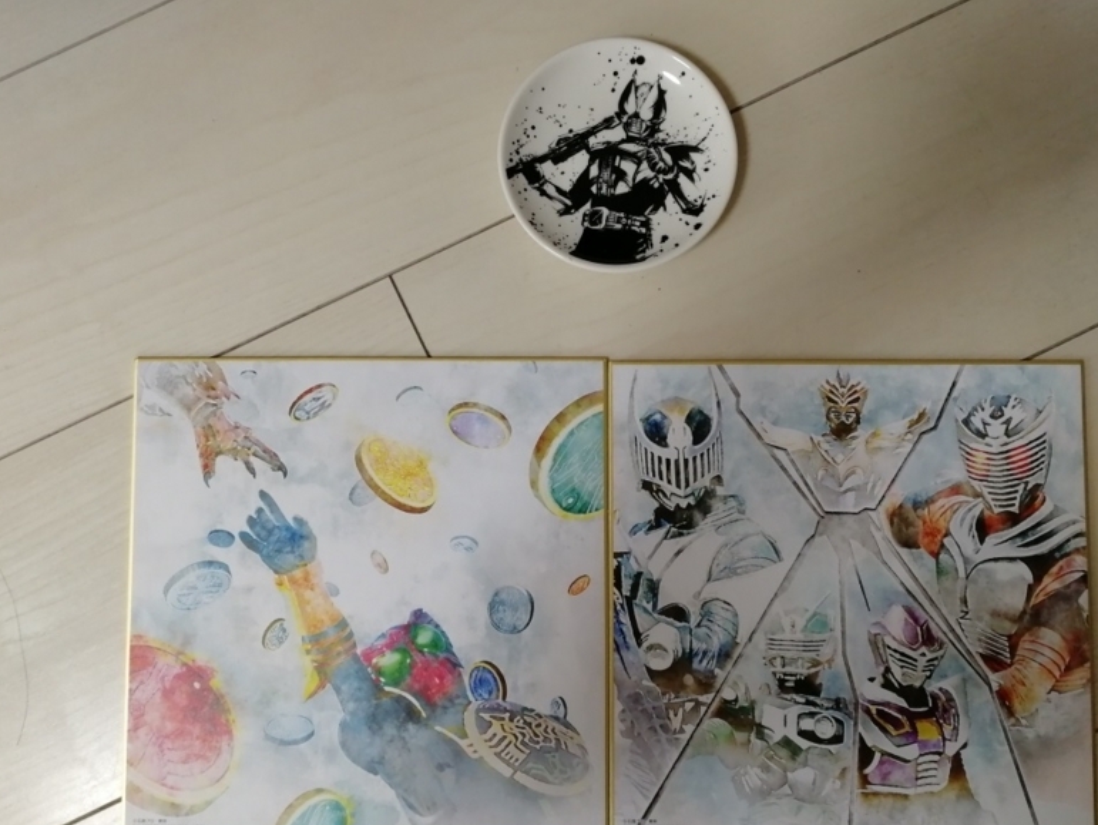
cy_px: 422
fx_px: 889
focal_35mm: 28
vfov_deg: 49.8
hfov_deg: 63.4
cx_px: 553
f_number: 2.2
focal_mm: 3.95
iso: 160
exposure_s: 1/33.3
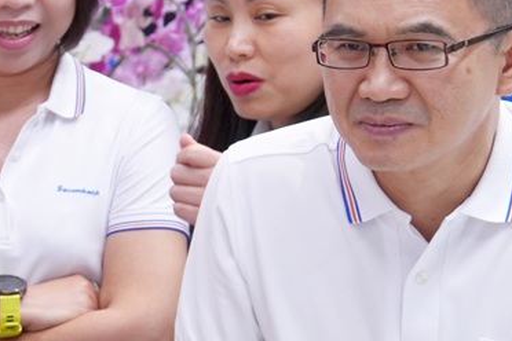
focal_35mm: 188
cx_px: -618
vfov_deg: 7.2
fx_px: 2674
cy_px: 421
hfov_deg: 9.9
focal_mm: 35
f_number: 4
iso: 640
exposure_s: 1/125
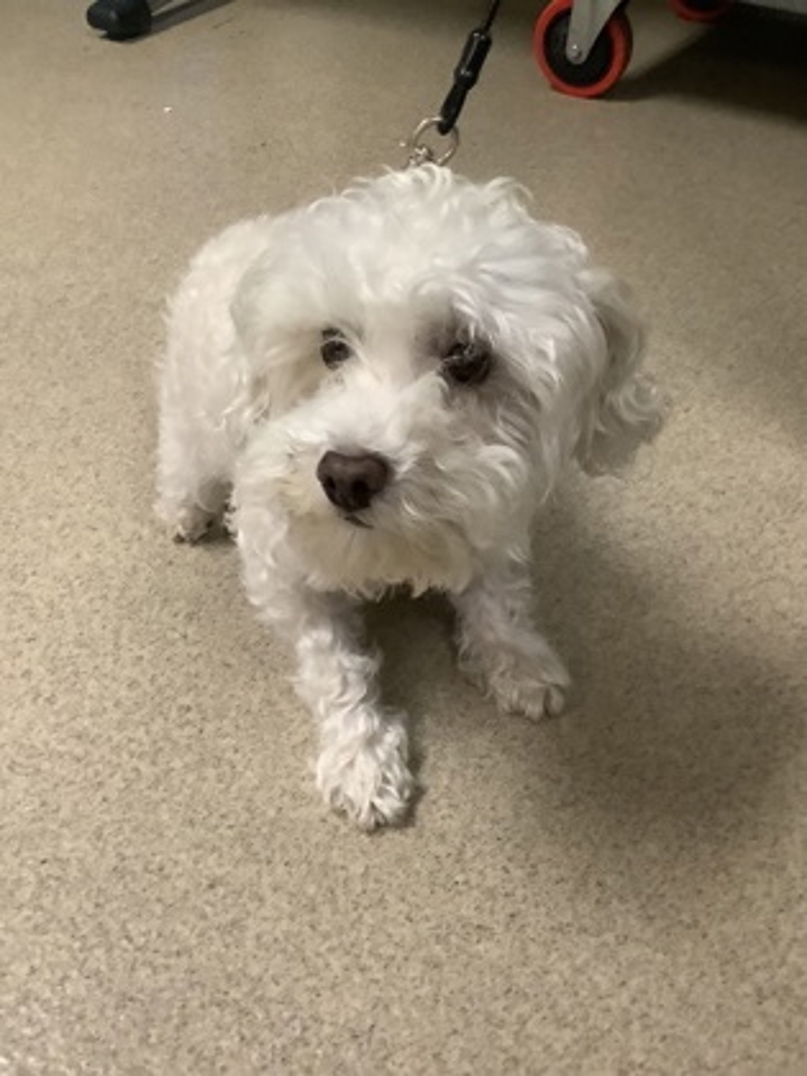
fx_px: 964
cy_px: 538
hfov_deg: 45.4
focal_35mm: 31
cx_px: 404
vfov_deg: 58.4
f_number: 2.4
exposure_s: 1/60
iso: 320
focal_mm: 3.3
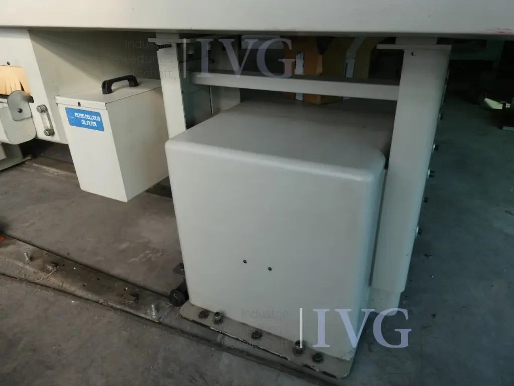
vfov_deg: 56.8
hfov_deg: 71.6
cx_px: 257
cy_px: 193
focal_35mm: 24
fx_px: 356
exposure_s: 1/160
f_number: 3.3
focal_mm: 4.3
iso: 80
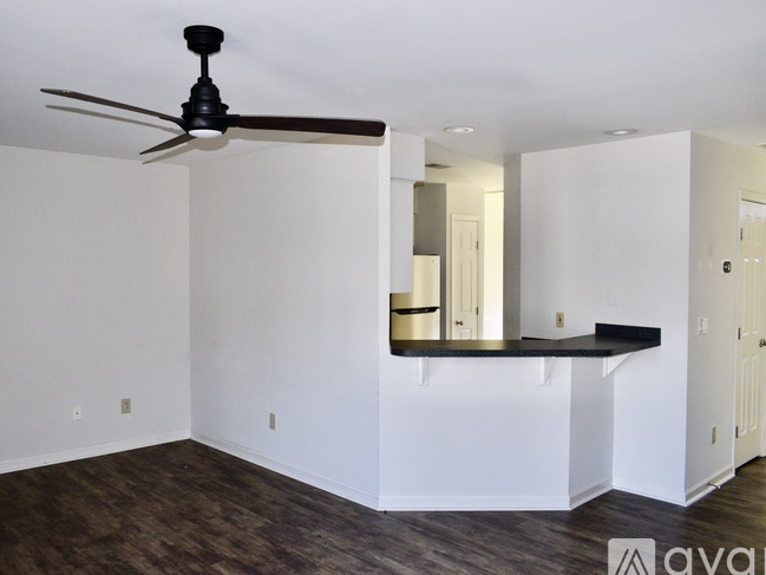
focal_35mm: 30
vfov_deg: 46.8
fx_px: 664
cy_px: 290
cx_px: 356
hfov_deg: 59.9
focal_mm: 18
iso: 800
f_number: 5
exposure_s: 1/100
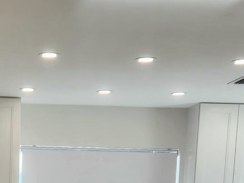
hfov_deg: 20.9
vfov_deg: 14.7
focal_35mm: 91
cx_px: 6
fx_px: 642
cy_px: 299
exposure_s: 1/120
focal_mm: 5.4
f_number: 1.8
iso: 32
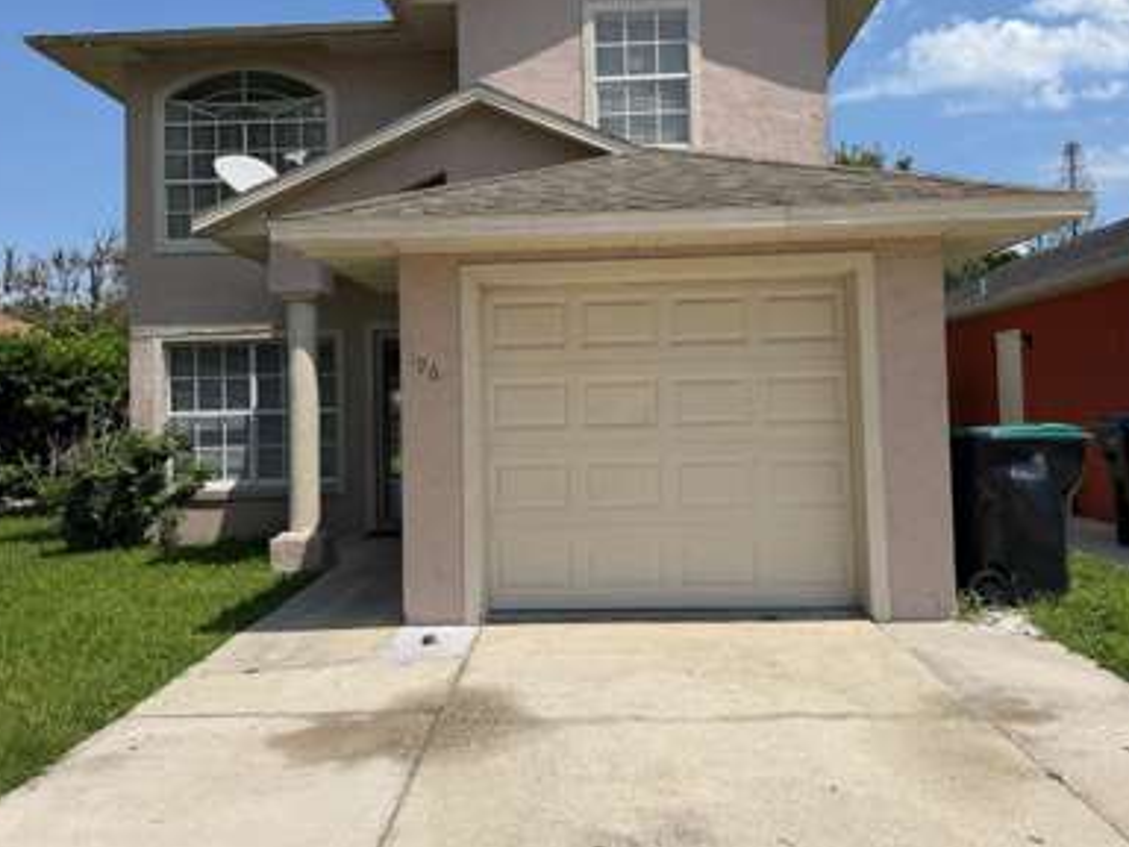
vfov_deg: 46.7
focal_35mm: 30
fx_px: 978
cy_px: 365
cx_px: 564
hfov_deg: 60.0
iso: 80
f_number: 1.78
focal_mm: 6.76
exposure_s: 1/7353
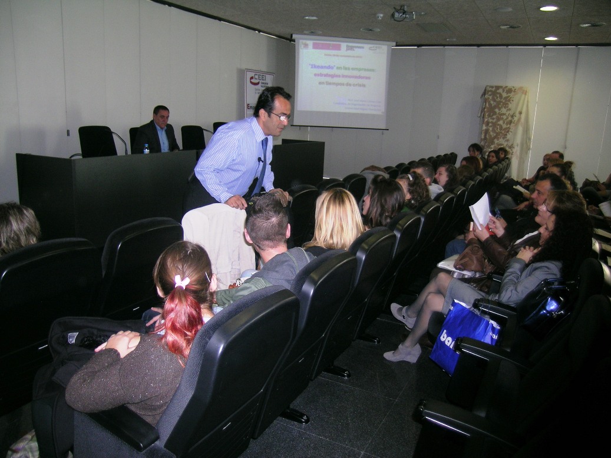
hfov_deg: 63.4
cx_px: 306
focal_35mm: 28
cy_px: 229
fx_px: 494
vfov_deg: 49.8
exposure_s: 1/60.1
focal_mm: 5.8
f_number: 2.8
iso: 59
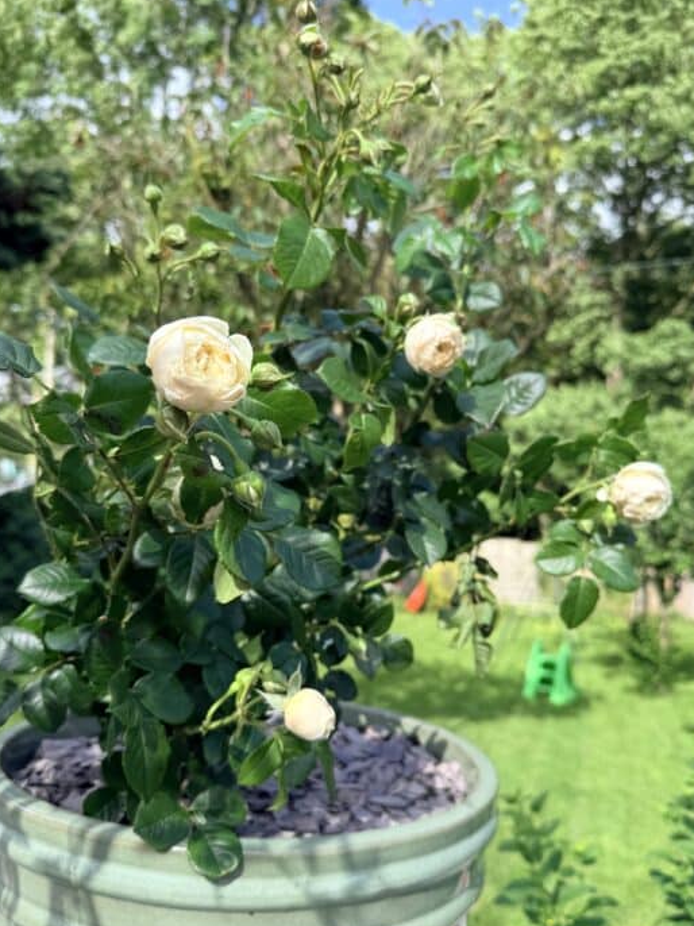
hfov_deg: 49.7
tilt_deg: +3.6
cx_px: 375
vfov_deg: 63.4
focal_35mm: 28
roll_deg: -3.5
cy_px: 487
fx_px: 749
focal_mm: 6.76
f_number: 1.78
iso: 100
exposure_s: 1/1361
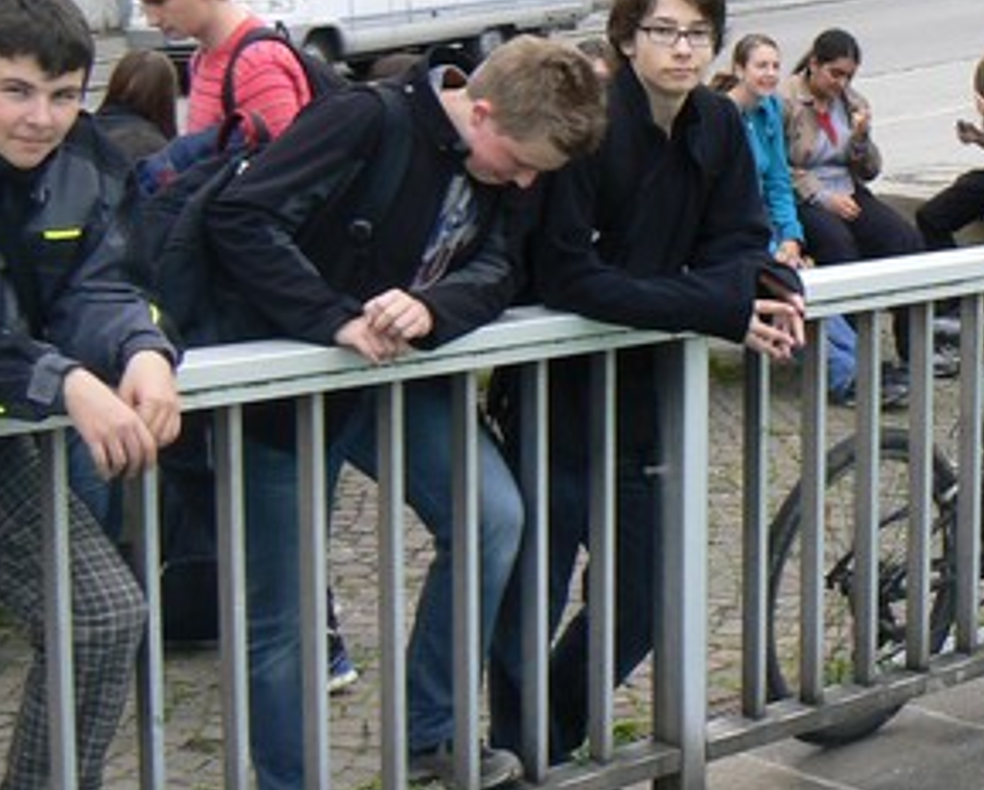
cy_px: 232
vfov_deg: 22.4
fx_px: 1983
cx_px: 790
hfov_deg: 27.3
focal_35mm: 68
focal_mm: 6
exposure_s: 1/125
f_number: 5
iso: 80
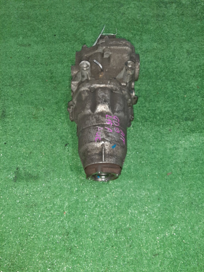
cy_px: 136
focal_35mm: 26
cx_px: 102
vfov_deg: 67.3
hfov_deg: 53.1
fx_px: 204
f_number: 1.7
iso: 202
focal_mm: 3.93
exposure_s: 1/33
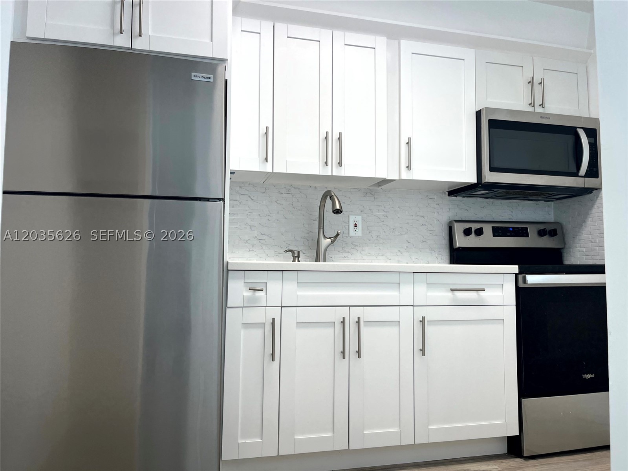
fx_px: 472
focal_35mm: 26
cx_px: 314
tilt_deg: +3.5
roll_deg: -0.4
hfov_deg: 67.3
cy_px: 236
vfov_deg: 53.1
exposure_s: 1/120
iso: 40
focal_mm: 5.1
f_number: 1.6
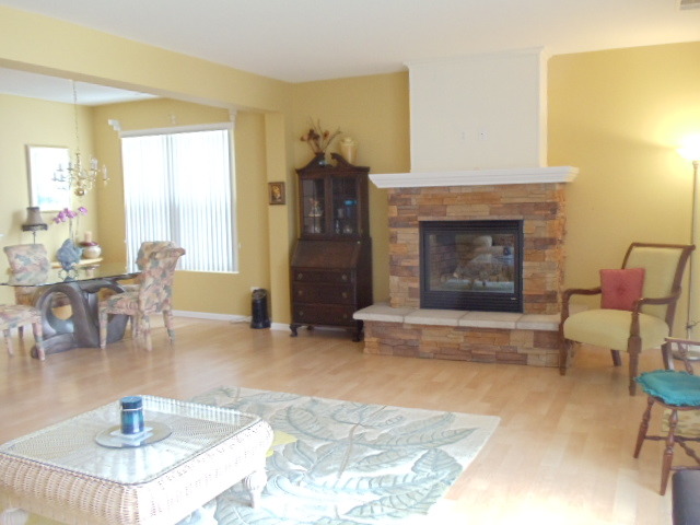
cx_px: 350
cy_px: 262
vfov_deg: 32.9
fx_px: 890
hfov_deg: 42.9
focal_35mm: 44
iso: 400
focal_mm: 6
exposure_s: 1/10
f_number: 3.5
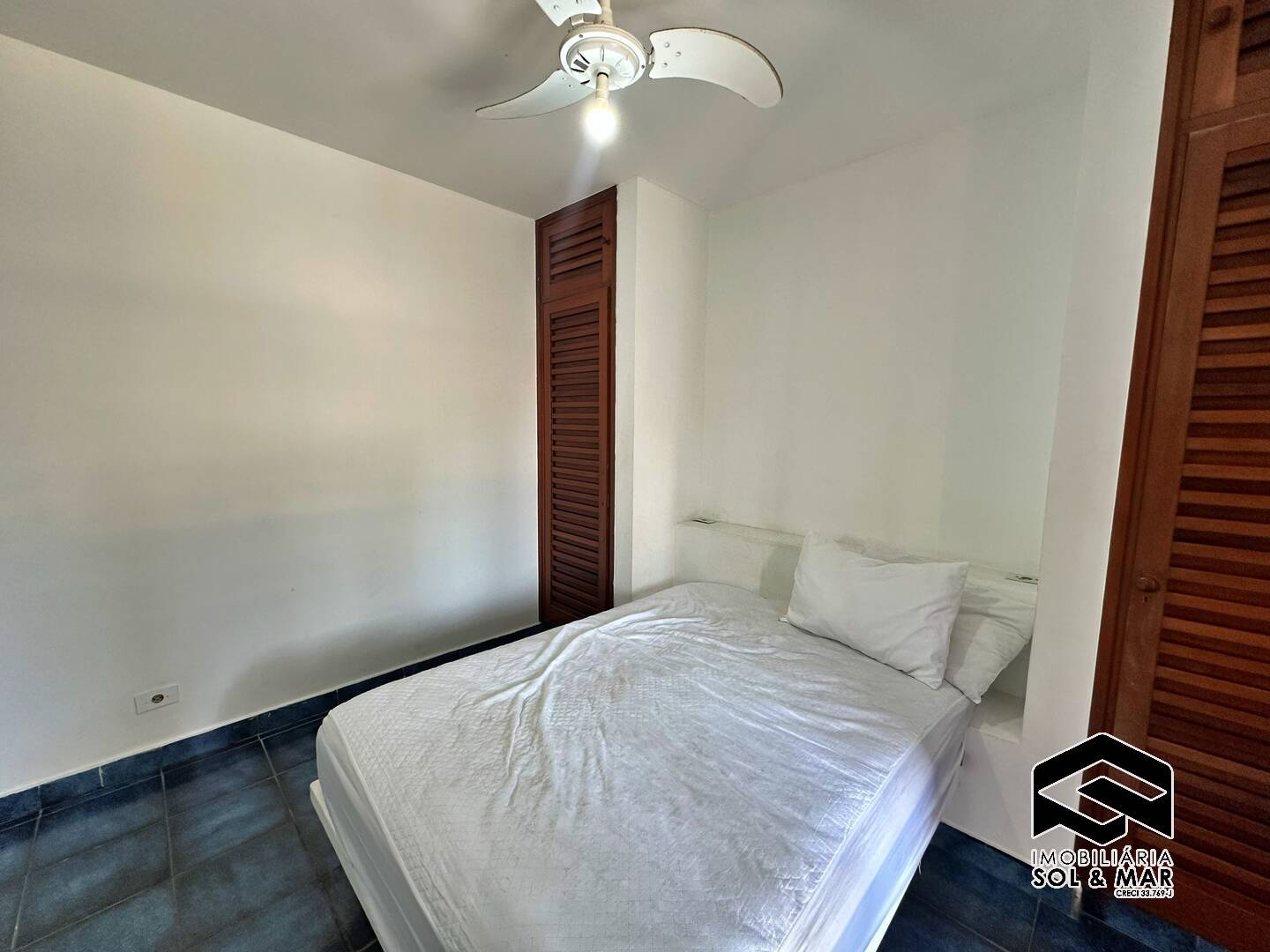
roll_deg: -1.0
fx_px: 514
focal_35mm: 14
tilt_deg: -6.1
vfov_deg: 85.7
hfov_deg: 102.1
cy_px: 476
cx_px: 635
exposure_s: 1/120
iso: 200
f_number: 2.2
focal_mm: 2.22
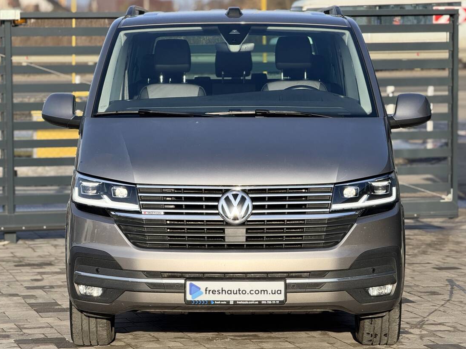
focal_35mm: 132
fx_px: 1777
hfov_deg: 14.9
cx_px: 225
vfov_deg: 11.2
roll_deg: +0.0
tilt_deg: -5.1
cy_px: 178
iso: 50
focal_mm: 15.66
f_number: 2.8
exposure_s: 1/793
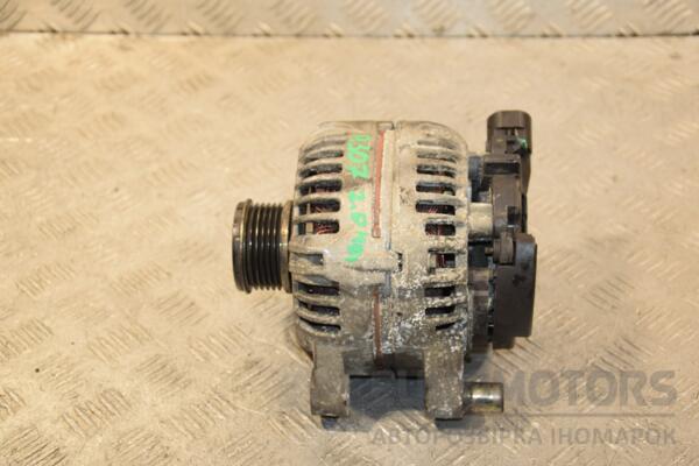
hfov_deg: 28.1
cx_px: 350
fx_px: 1398
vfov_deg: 18.9
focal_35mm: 72
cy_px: 233
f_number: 5
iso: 800
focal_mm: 48
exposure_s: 1/200
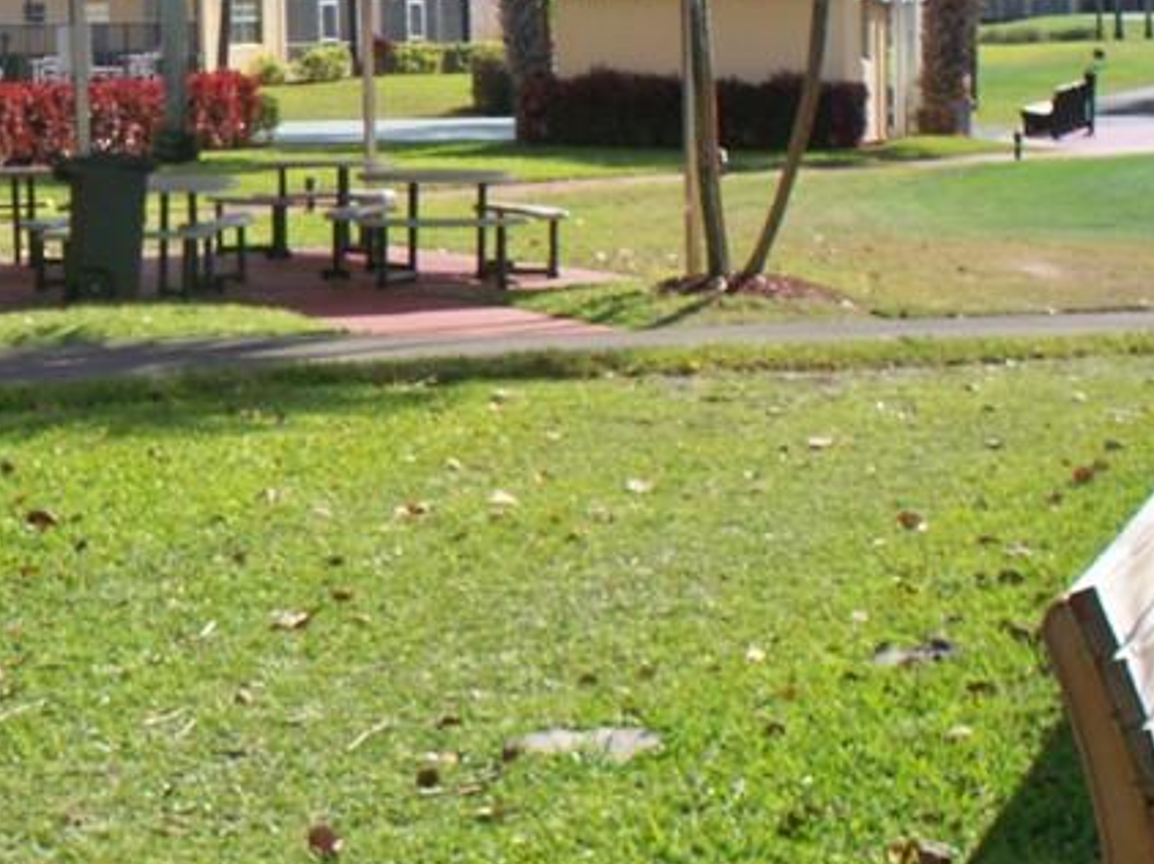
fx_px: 2832
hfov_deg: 22.0
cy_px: 314
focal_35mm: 85
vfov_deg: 17.3
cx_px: -66
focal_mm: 7.54
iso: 80
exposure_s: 1/400
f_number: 4.8
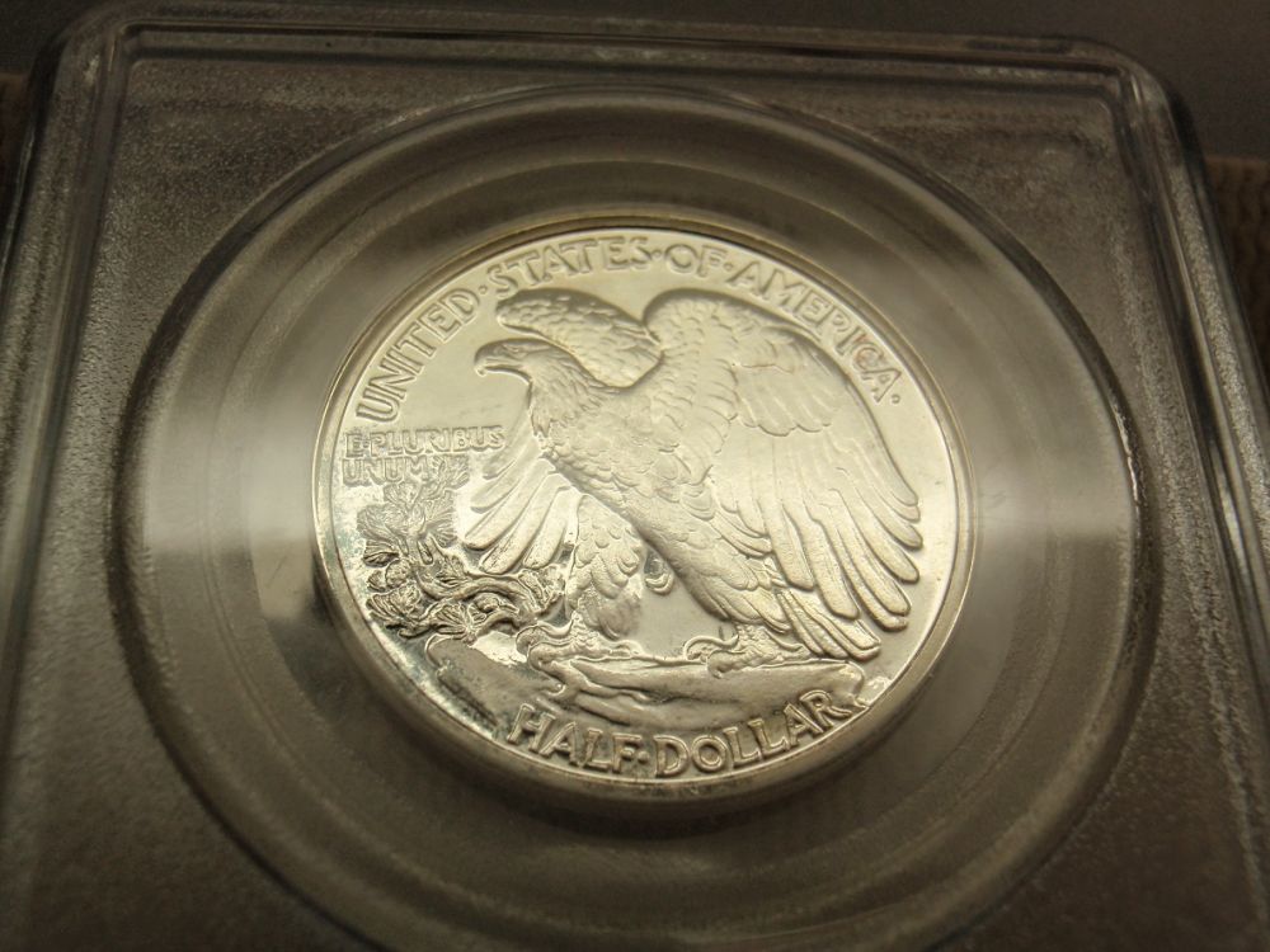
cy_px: 476
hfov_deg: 46.8
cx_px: 635
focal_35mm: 40
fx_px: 1468
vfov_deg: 36.0
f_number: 3.9
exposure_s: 1/125
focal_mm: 7.25
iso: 64
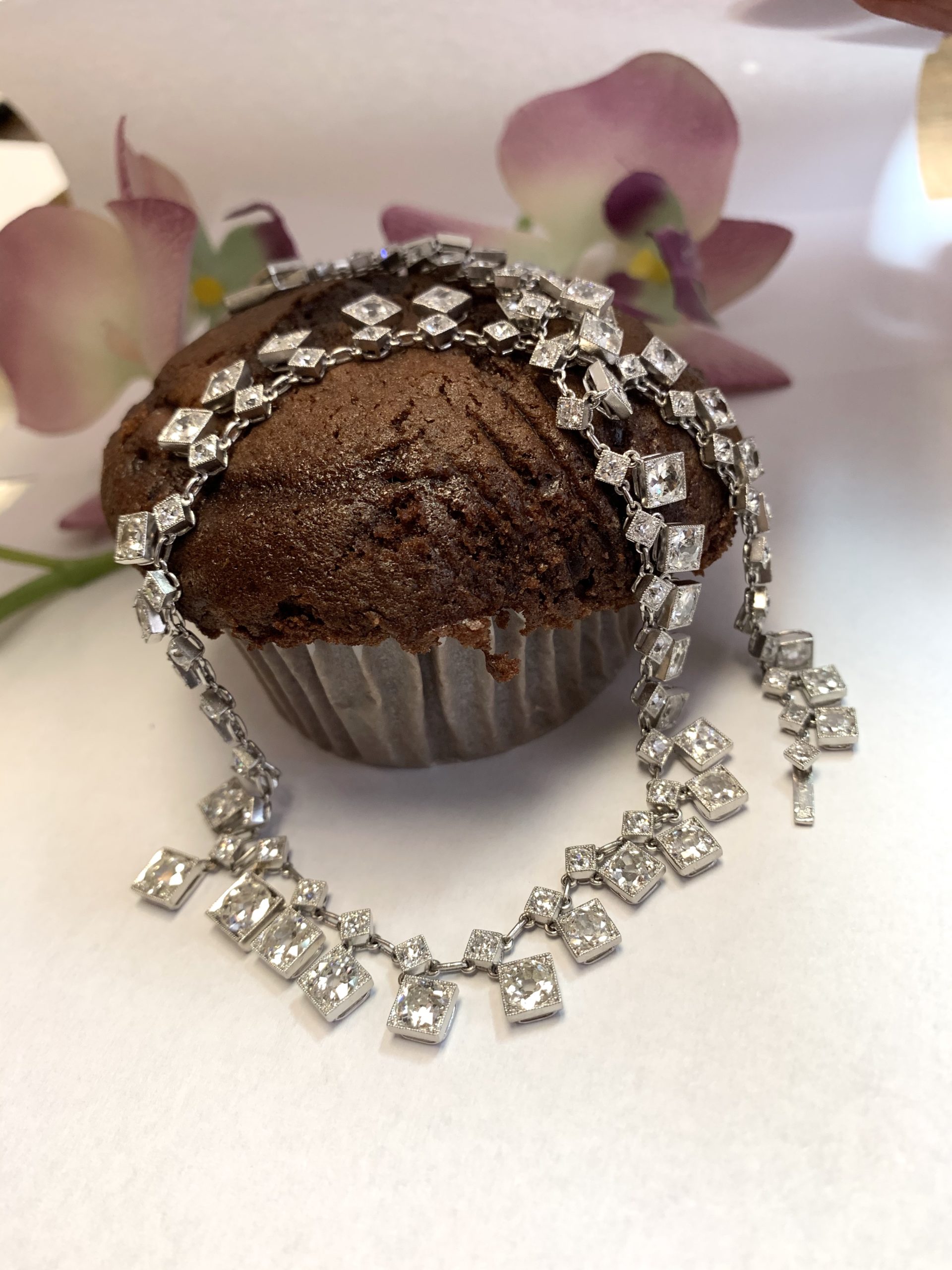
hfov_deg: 53.1
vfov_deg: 67.3
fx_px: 953
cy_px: 635
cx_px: 476
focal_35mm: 26
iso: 125
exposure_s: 1/60
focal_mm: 4.25
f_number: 1.8
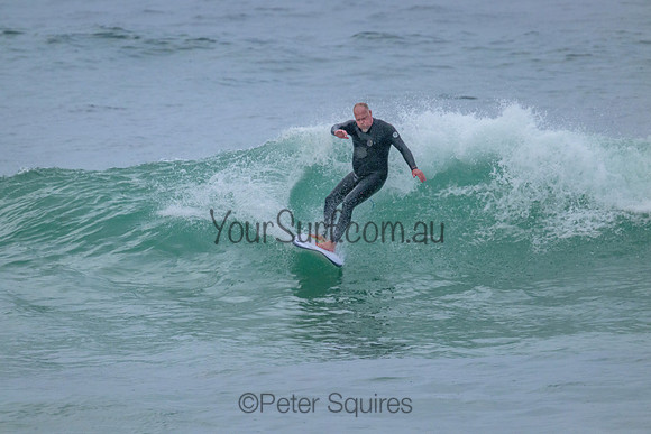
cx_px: 326
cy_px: 217
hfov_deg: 2.6
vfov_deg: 1.7
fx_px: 14469
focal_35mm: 800
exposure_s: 1/1600
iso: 3600
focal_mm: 800
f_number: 11
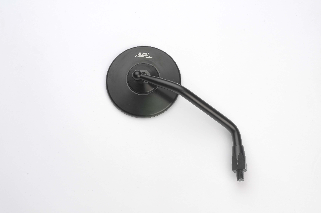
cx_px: 160
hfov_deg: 24.6
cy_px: 106
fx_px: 735
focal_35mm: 82
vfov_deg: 16.5
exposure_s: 1/30
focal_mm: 55
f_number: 16
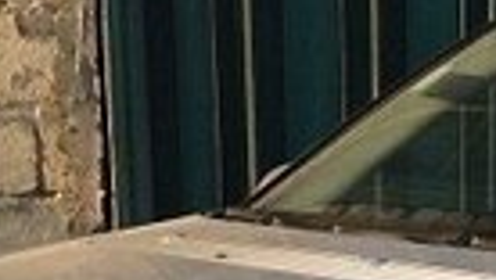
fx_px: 1988
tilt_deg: -21.2
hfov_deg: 13.5
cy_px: 756
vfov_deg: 7.4
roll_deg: -4.3
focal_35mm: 151
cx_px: 722
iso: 32
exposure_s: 1/554
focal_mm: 4.15
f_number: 2.2
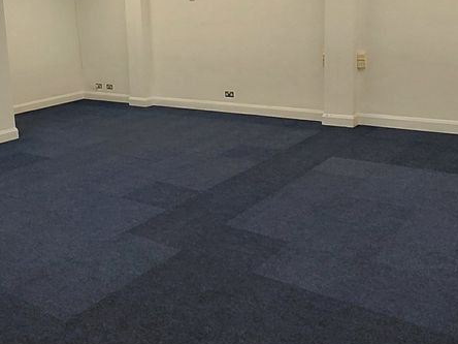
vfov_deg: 35.6
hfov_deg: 45.5
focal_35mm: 40
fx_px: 529
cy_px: 111
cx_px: 127
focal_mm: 1.64
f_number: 2.2
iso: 64
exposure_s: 1/120
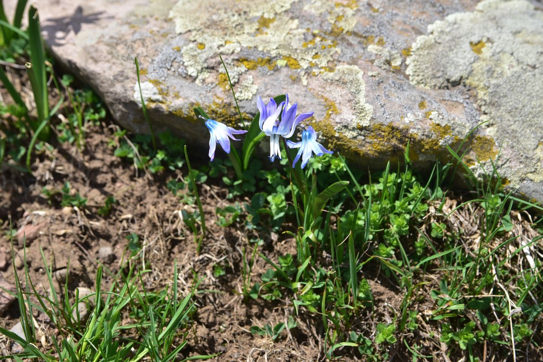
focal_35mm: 50
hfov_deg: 39.6
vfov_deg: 27.0
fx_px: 754
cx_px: 272
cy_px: 181
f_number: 8
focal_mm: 50
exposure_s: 1/250
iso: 160
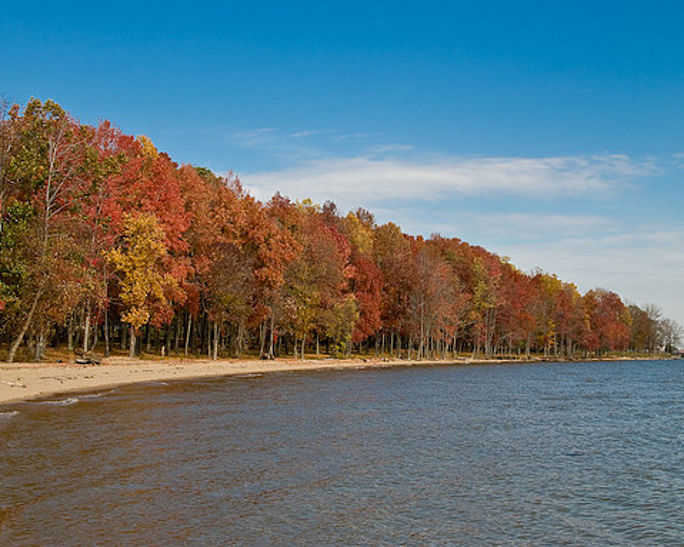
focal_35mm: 50
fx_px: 1003
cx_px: 356
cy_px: 276
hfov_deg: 37.6
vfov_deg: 30.5
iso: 200
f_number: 9
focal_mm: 29
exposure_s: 1/320
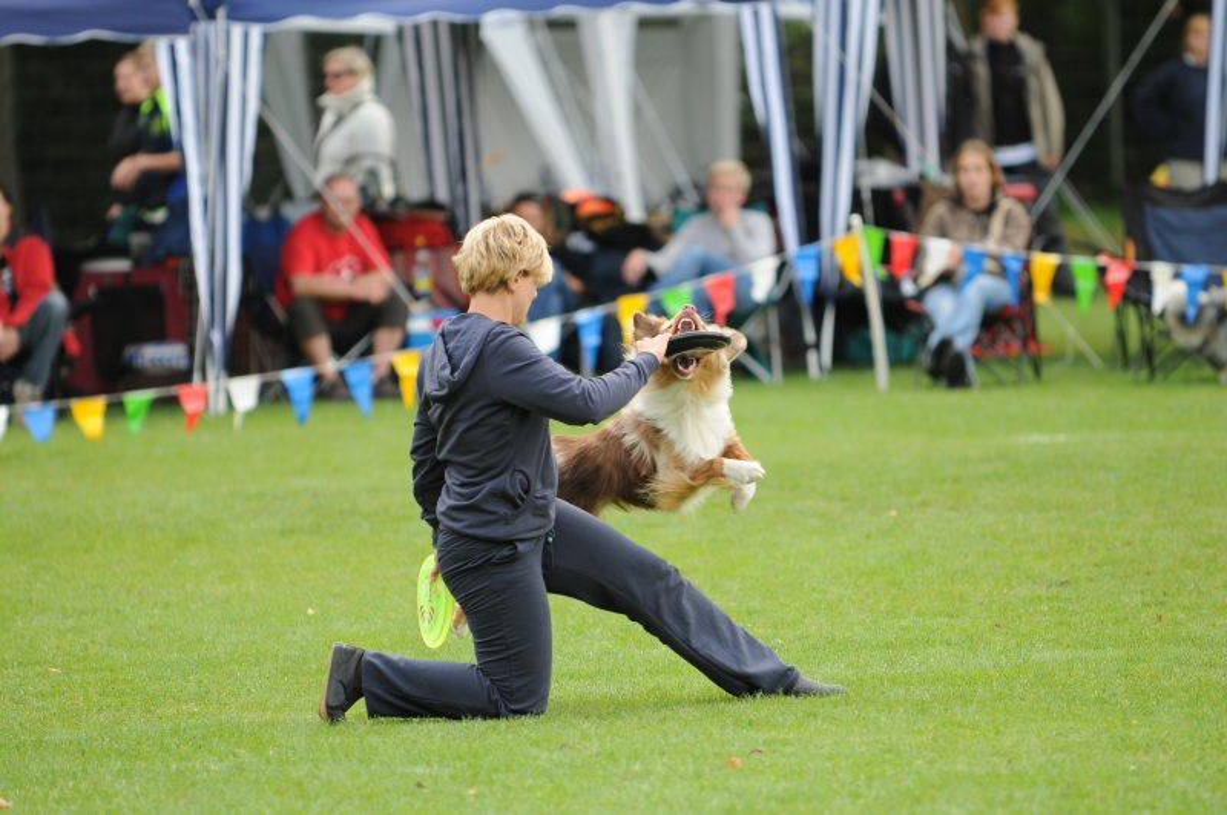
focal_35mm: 300
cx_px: 614
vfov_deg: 4.6
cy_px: 408
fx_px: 10210
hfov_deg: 6.9
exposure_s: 1/1250
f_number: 2.8
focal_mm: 200
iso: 450
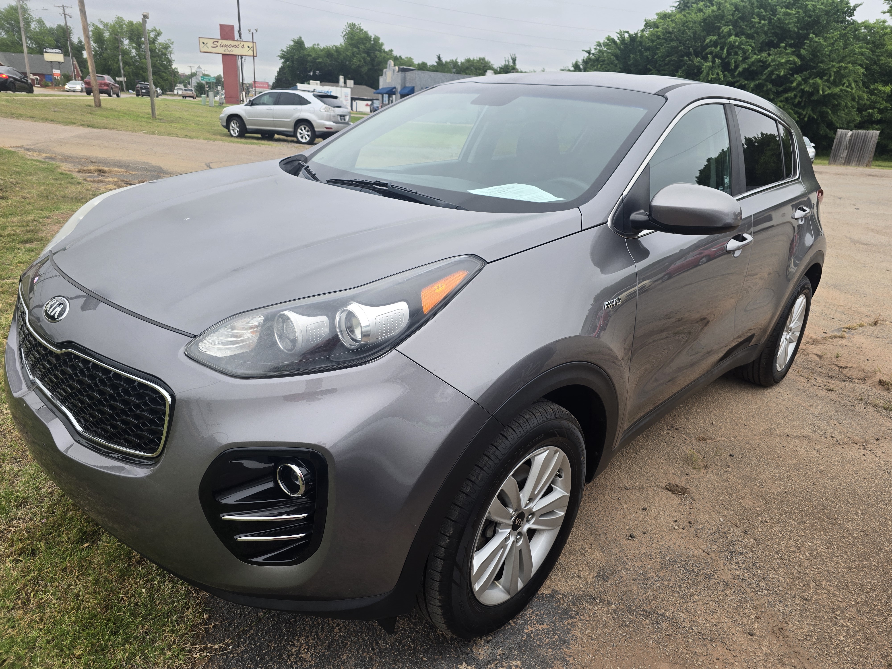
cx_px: 446
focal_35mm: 23
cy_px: 334
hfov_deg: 73.9
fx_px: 593
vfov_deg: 58.9
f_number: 1.7
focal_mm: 6.3
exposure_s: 1/180
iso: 40
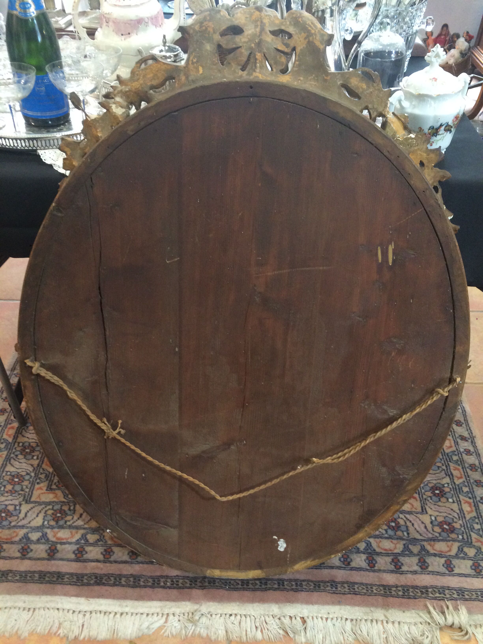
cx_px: 242
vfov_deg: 61.7
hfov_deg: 48.2
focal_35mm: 29
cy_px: 322
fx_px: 540
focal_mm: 4.15
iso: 250
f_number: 2.2
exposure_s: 1/33
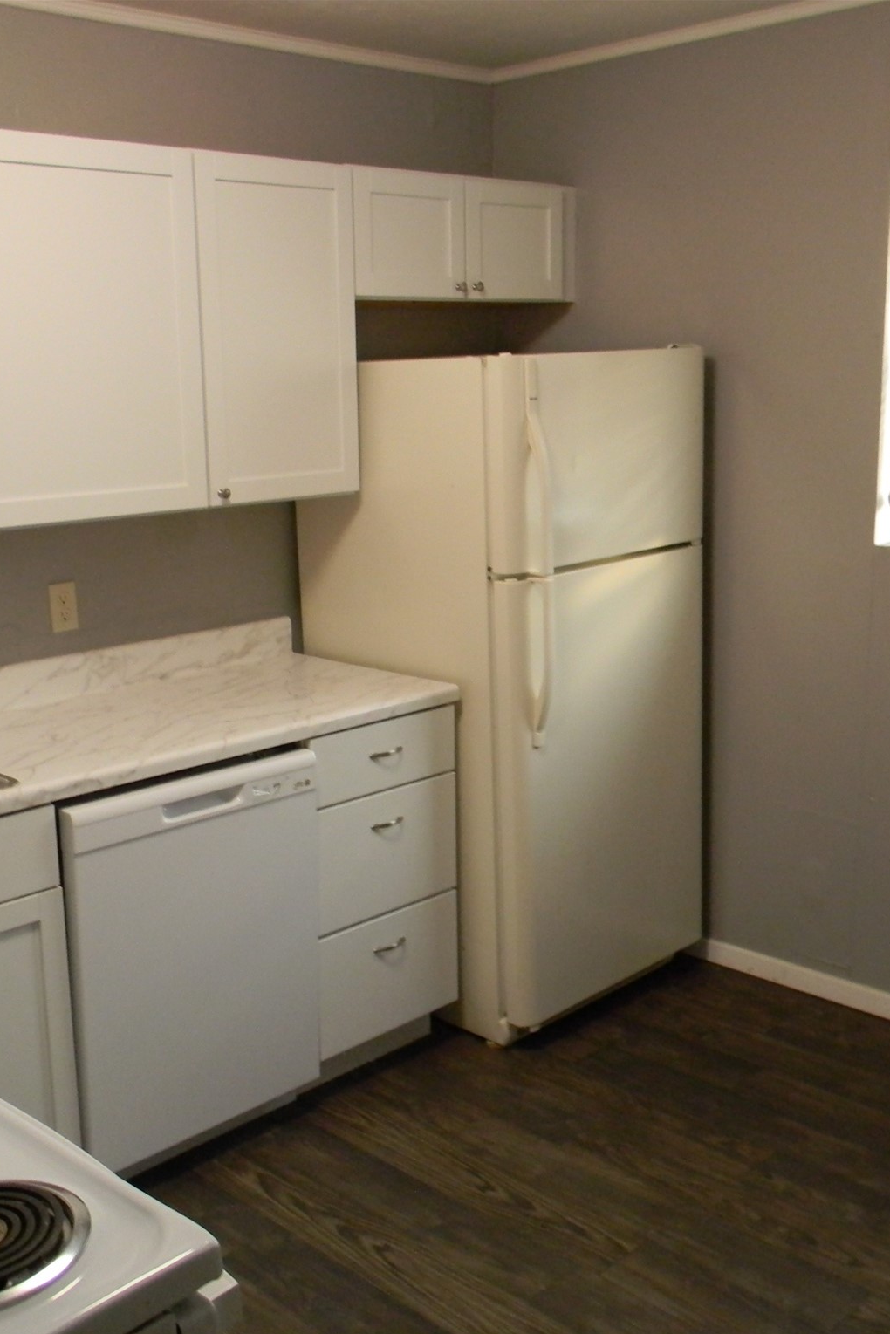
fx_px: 1445
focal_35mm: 39
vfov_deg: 49.5
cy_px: 669
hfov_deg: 34.2
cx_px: 387
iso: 390
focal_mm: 5
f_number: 3.5
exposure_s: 1/30
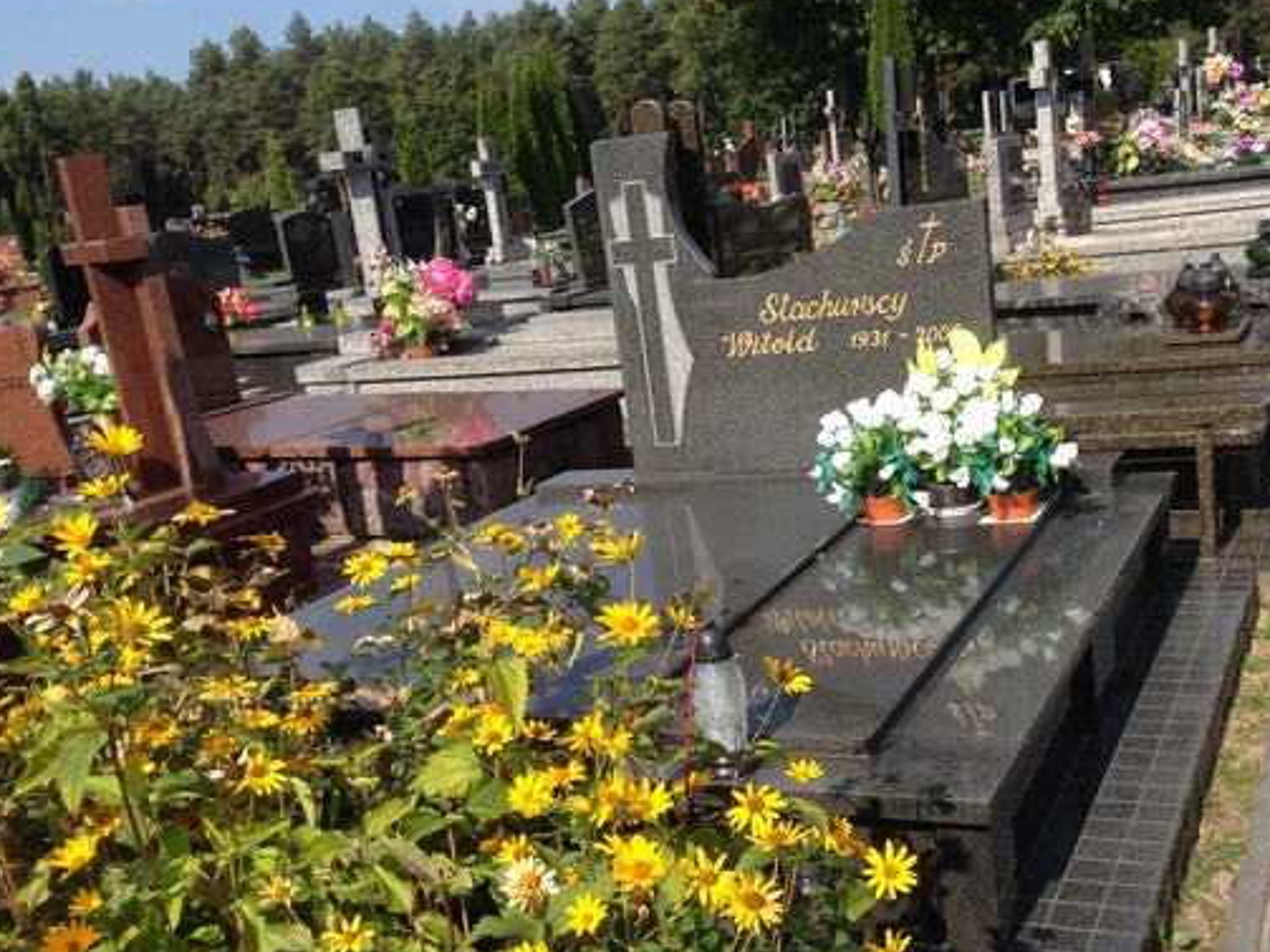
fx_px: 1541
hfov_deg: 44.7
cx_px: 715
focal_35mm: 42
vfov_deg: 34.2
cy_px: 576
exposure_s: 1/1506
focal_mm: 4.12
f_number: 2.4
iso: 50
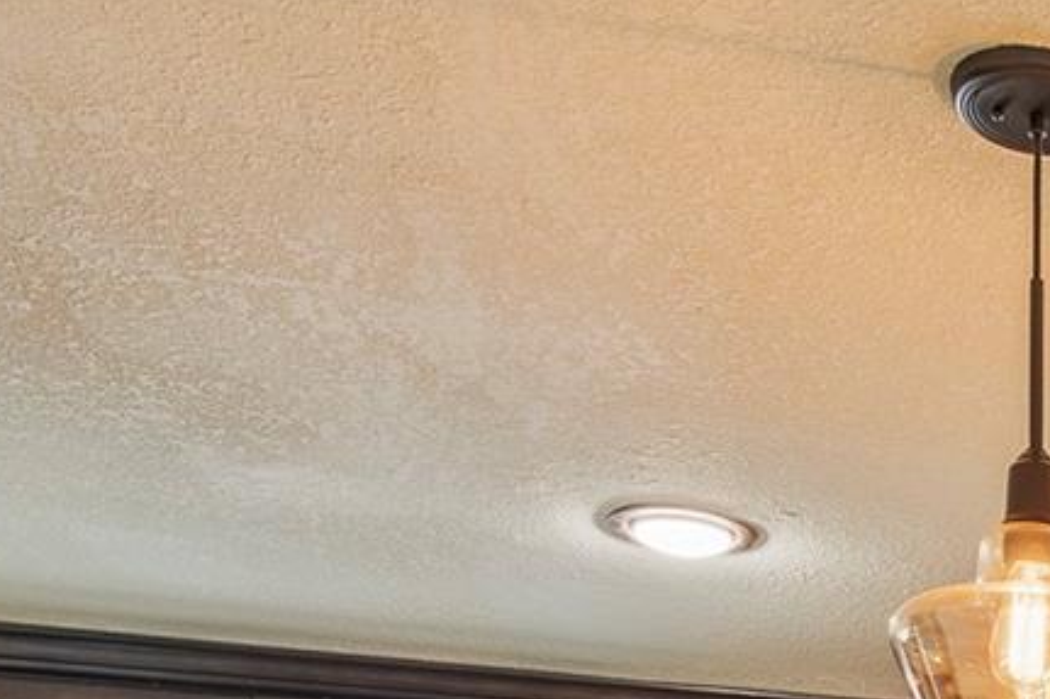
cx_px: 1489
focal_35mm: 76
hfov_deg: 22.7
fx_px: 2216
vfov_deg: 15.1
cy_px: 1322
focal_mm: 16
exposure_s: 1/2.5
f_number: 6.3
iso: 100
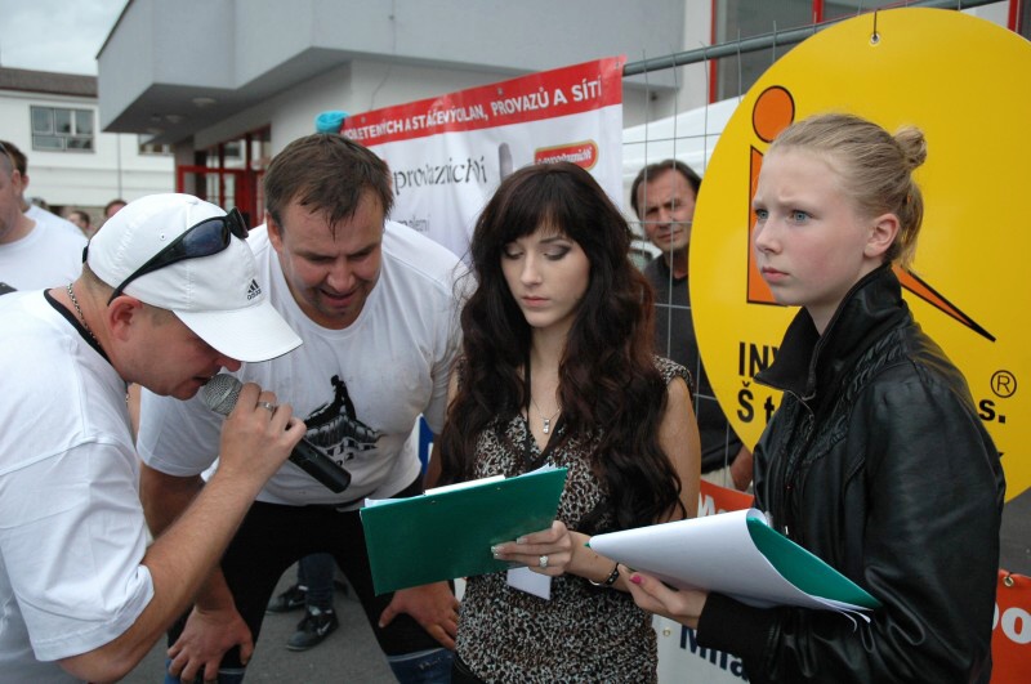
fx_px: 1030
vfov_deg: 36.8
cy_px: 342
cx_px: 516
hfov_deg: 53.2
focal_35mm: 36
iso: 500
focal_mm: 24
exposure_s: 1/1600
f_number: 4
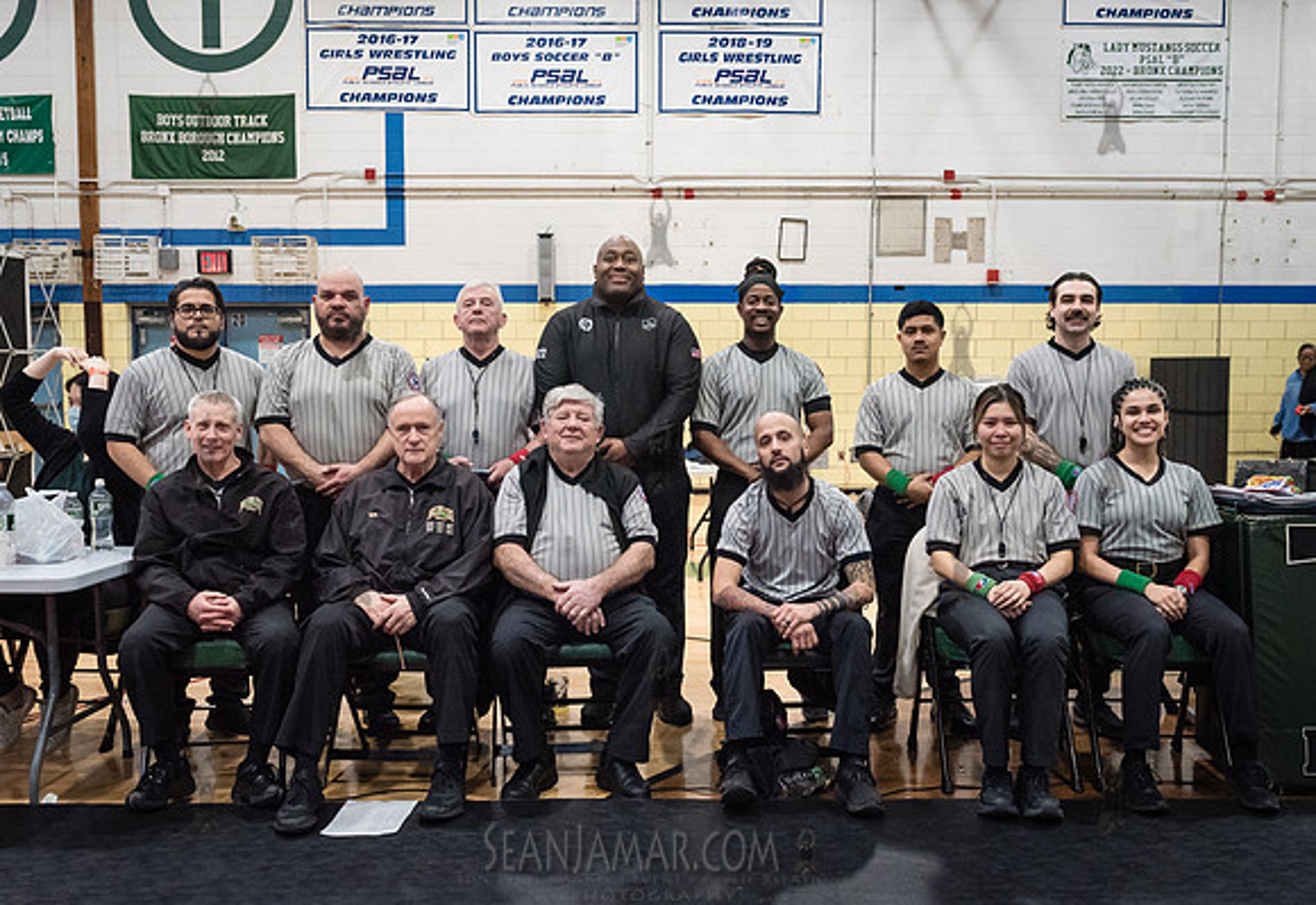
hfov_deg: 56.1
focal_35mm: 33
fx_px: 1234
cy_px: 480
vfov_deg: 40.3
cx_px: 676
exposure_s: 1/160
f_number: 4.5
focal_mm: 29
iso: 4000
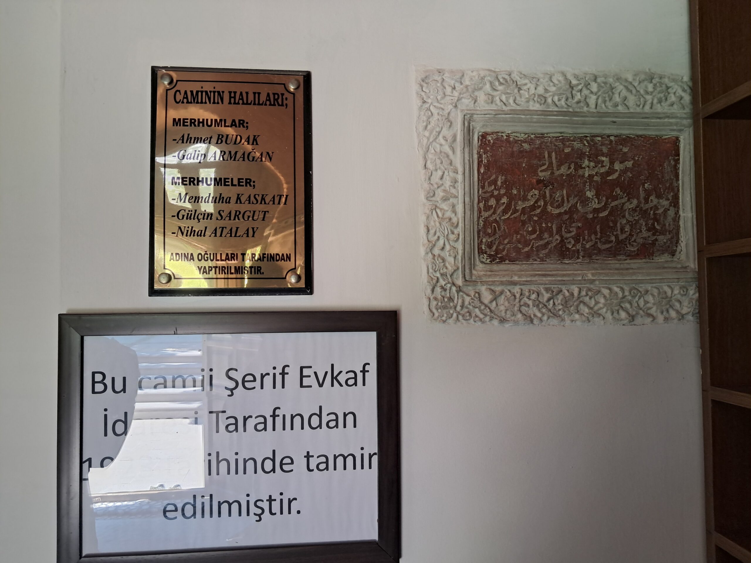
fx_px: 586
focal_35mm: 27
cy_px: 282
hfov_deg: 65.3
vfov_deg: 51.4
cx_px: 376
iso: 200
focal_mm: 4
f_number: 1.8
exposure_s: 1/33
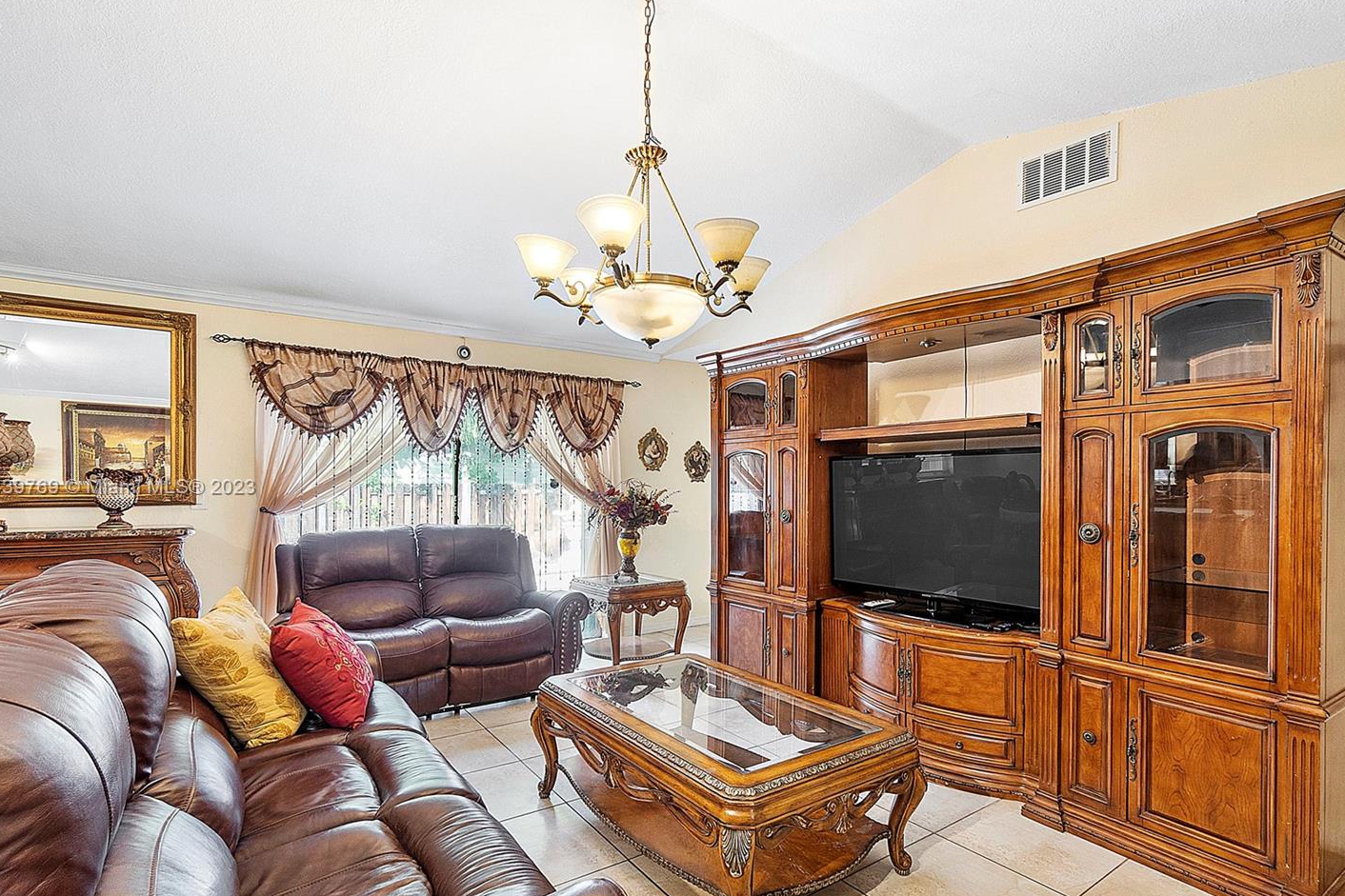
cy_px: 488
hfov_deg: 93.2
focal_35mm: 17
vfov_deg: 70.3
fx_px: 635
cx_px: 713
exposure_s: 1/4
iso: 250
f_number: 9
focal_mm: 10
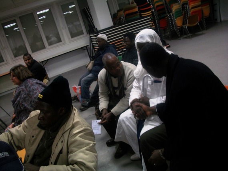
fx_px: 211
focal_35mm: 32
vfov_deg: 44.1
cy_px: 86
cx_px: 114
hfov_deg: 56.8
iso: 80
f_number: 2.9
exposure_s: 1/30
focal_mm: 5.7
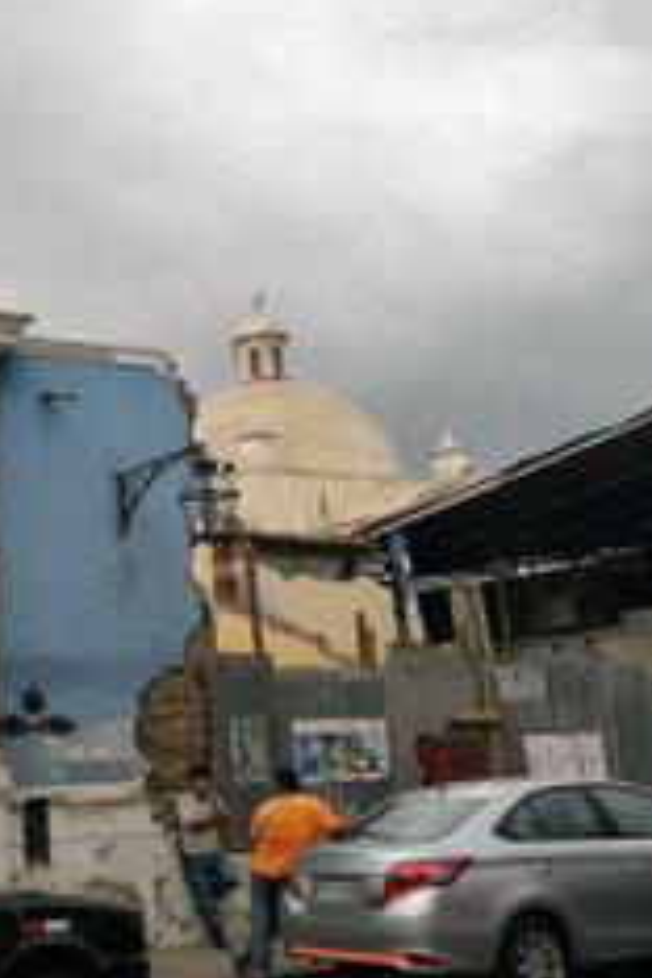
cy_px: 506
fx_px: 1304
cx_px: -50
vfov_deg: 41.1
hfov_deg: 26.1
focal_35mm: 48
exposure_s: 1/794
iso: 50
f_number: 2.2
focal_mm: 4.5
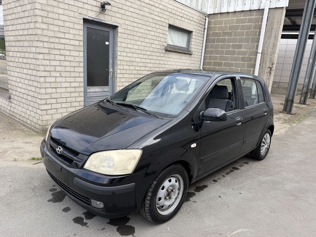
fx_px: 219
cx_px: 158
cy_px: 118
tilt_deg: -13.0
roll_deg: -4.1
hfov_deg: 71.6
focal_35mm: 24
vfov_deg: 56.8
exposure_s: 1/1464
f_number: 1.78
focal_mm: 6.76
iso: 80
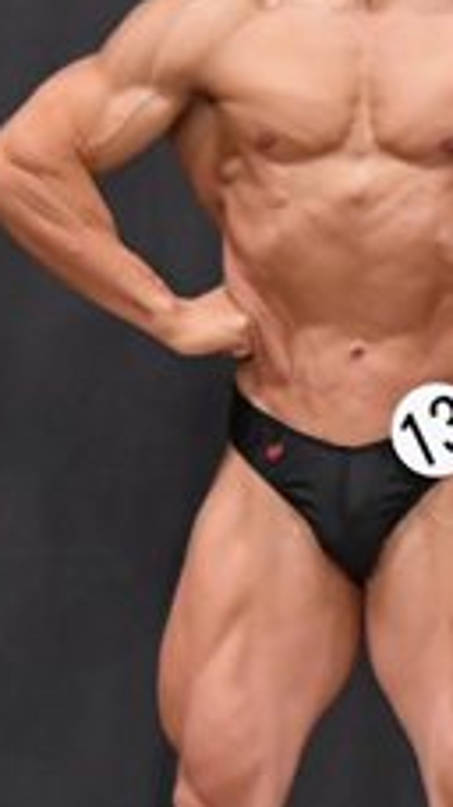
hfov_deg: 1.5
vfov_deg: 2.7
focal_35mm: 801
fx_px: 17130
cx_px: 759
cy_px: 442
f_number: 5.6
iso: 5000
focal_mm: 150
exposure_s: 1/400
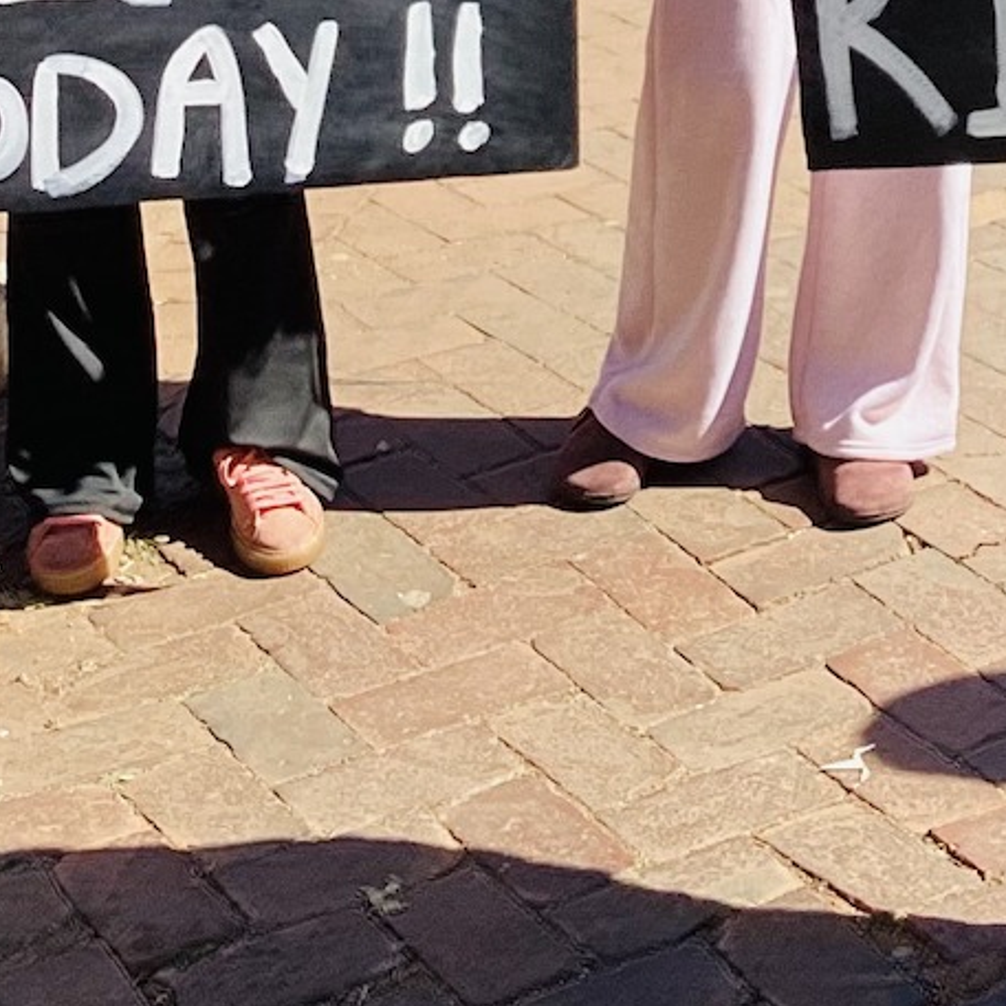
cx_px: 1036
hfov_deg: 16.7
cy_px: -324
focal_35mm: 102
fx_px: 3354
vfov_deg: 16.1
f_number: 2.4
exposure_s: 1/539
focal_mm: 3.3
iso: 25
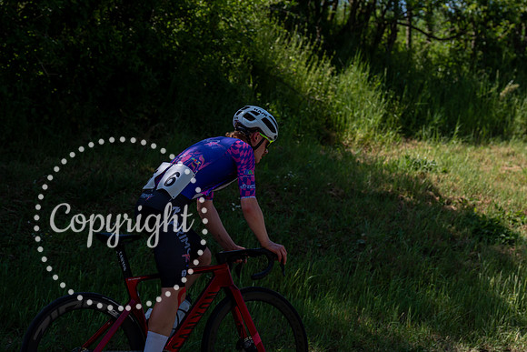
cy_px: 176
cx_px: 264
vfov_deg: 13.0
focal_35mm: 105
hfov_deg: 19.5
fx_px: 1537
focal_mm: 105
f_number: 4.5
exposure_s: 1/1000
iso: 100
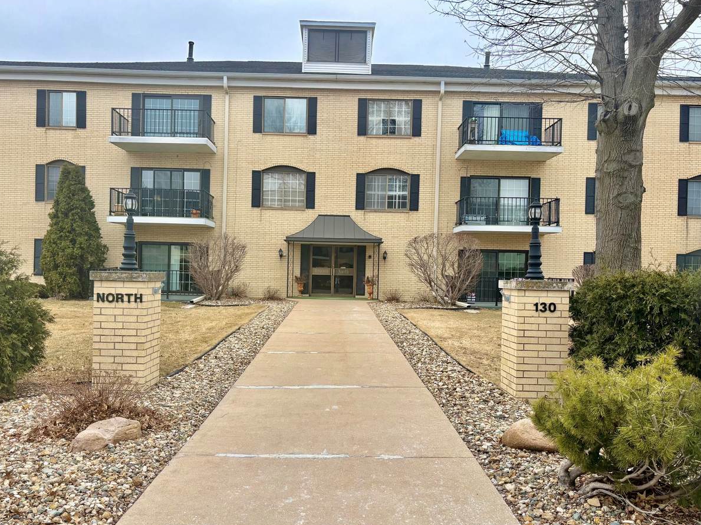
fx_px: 567
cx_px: 330
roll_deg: -1.3
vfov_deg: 49.7
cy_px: 278
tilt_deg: +0.5
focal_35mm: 28
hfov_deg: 63.4
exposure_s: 1/1099
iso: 50
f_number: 1.6
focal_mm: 5.96
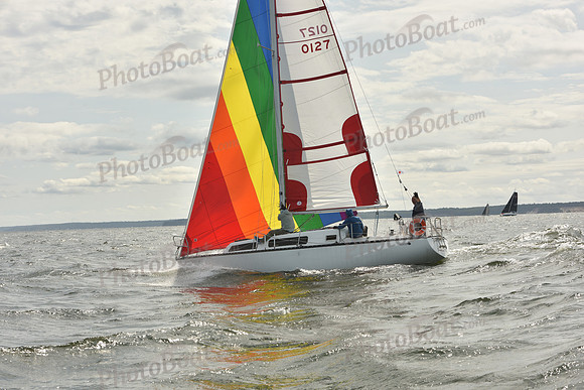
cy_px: 195
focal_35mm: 70
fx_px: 1136
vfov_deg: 19.5
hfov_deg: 28.8
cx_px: 292
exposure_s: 1/800
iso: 250
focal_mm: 70
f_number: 10
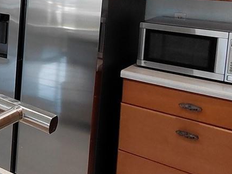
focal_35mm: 59
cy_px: -12
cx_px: -109
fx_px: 395
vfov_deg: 23.4
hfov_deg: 25.4
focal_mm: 1.64
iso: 64
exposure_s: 1/60
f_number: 2.2
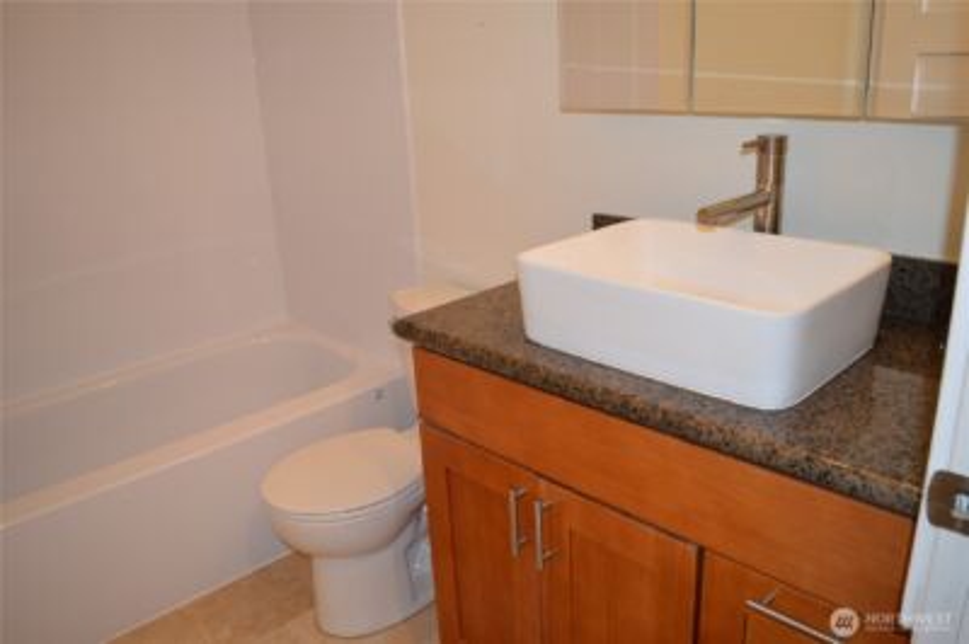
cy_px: 322
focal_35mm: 27
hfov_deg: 67.4
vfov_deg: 47.9
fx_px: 726
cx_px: 484
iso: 450
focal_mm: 18
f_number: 3.5
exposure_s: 1/60
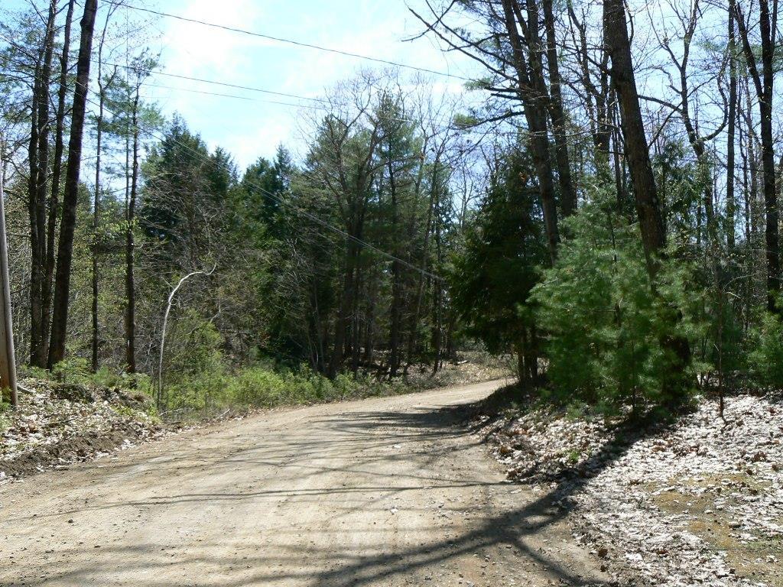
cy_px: 294
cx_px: 392
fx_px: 814
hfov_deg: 51.4
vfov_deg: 39.7
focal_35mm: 36
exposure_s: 1/400
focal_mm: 6
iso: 80
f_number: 5.6
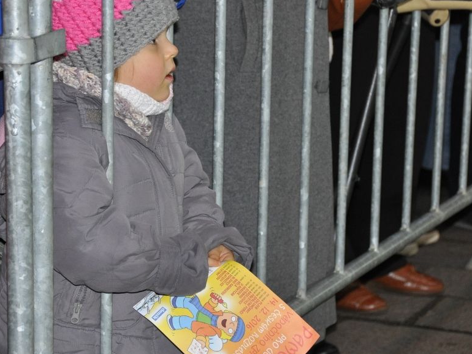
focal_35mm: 144
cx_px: 204
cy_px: 148
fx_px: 1959
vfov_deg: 10.3
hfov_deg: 13.7
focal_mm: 75
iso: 800
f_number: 5
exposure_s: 1/60
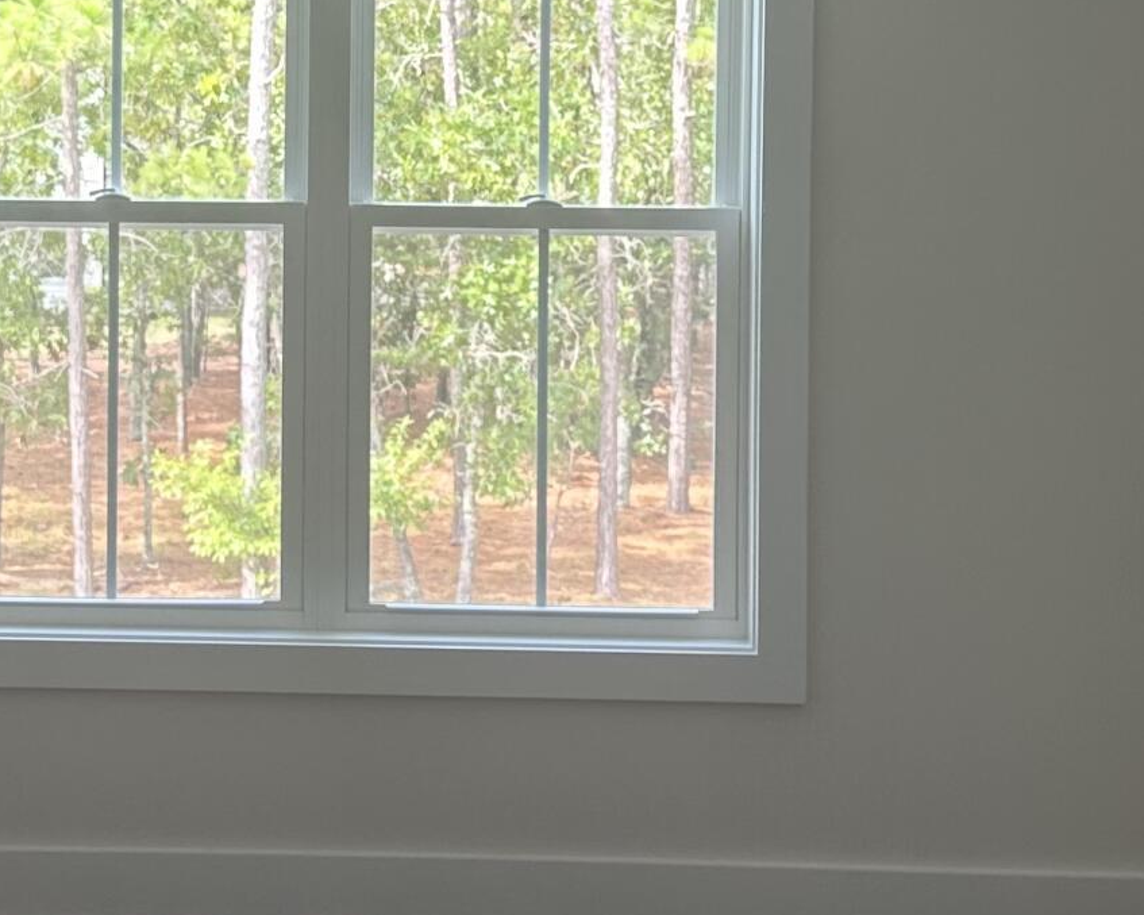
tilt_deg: -2.2
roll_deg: -1.5
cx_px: 271
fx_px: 2809
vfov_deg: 18.3
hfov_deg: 22.8
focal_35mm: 83
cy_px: 142
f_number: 1.78
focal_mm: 6.86
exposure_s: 1/120
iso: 80
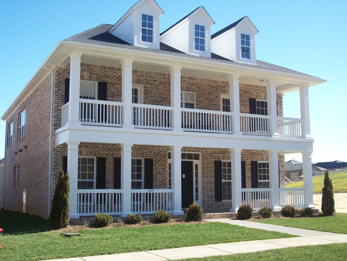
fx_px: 461
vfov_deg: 31.5
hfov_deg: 41.2
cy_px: 130
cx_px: 174
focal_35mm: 46
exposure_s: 1/527
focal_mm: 7.6
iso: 80
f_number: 3.1
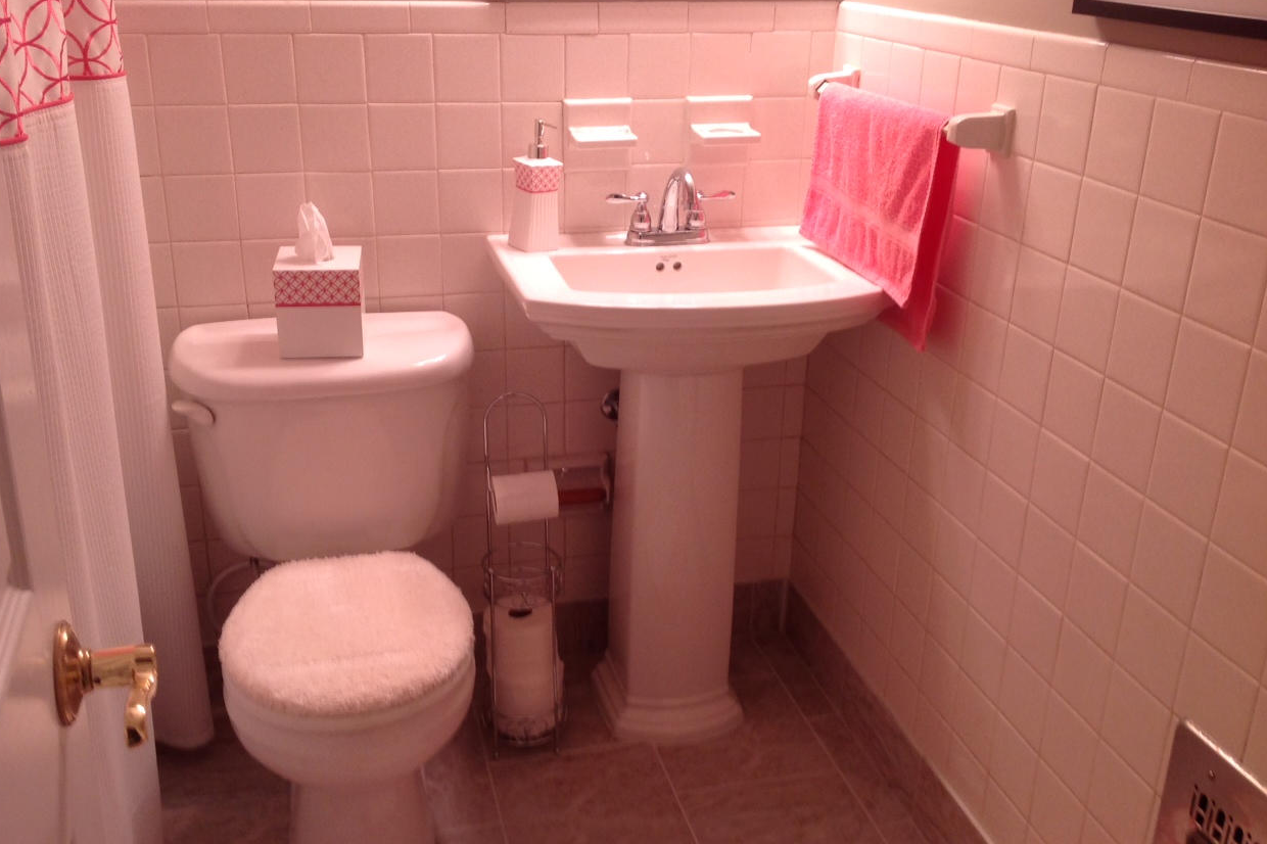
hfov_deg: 50.7
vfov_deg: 35.0
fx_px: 1337
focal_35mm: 38
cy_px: 407
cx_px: 606
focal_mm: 4.28
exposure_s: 1/15
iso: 64
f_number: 2.4
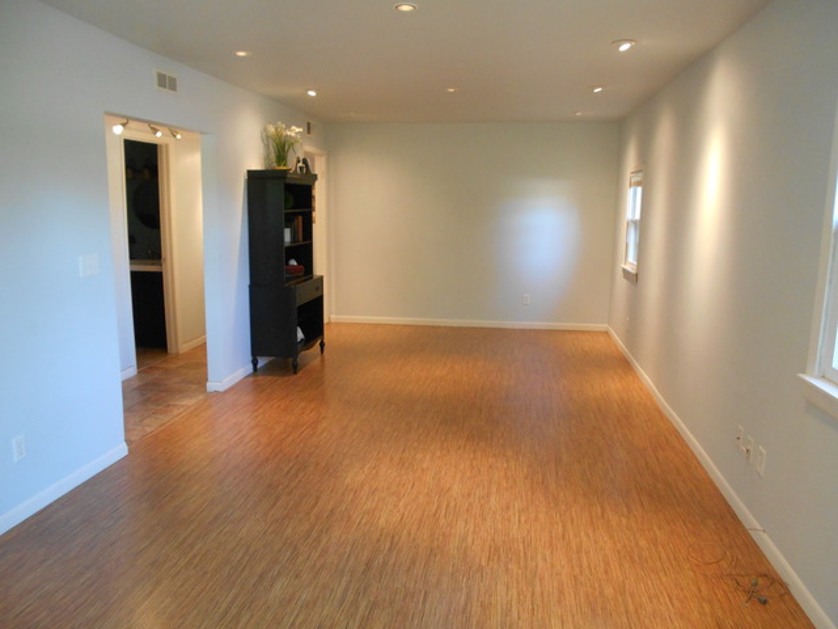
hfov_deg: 67.3
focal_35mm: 26
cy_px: 314
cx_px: 419
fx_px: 629
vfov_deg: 53.1
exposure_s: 1/30
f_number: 3.2
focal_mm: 4.6
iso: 360
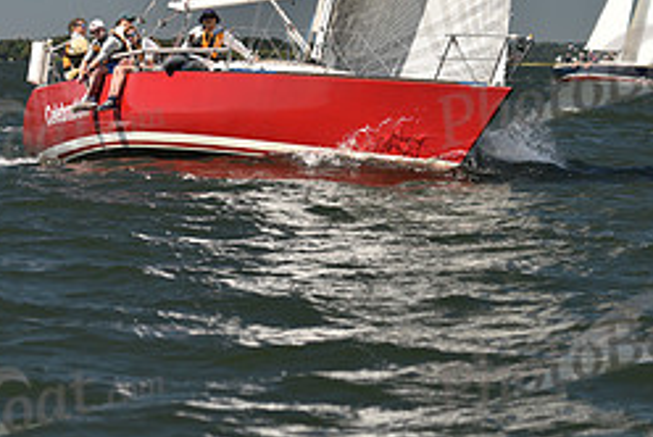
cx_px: 303
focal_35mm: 222
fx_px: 4032
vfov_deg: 6.2
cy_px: -20
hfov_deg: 9.3
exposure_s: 1/1250
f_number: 4
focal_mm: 95
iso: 250
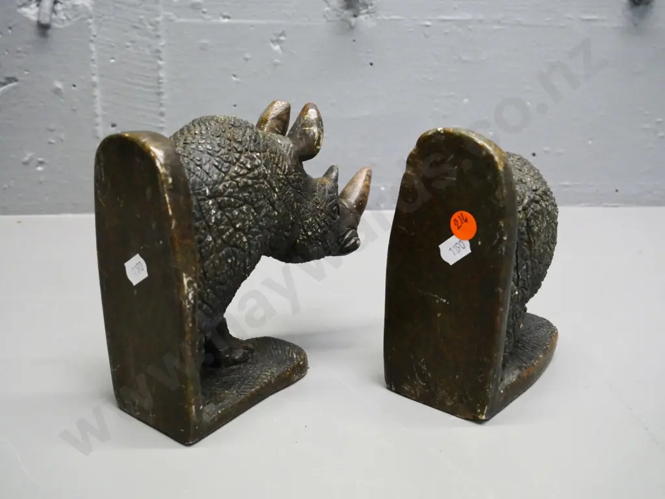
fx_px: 845
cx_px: 332
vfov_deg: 32.9
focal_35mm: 44
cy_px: 250
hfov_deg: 42.9
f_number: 5.6
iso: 3200
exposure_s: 1/125
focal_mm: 22
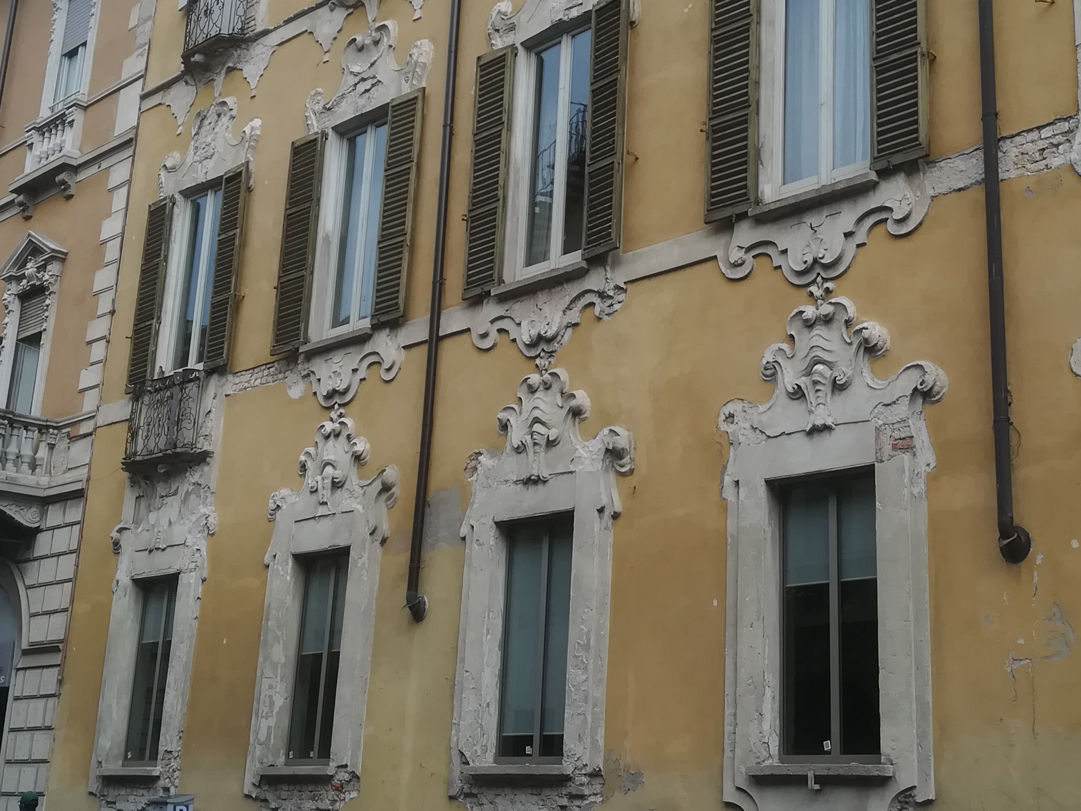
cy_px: 315
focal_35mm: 50
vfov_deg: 29.0
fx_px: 1562
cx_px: 654
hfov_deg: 38.0
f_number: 2.2
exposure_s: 1/270
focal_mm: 3.83
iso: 50
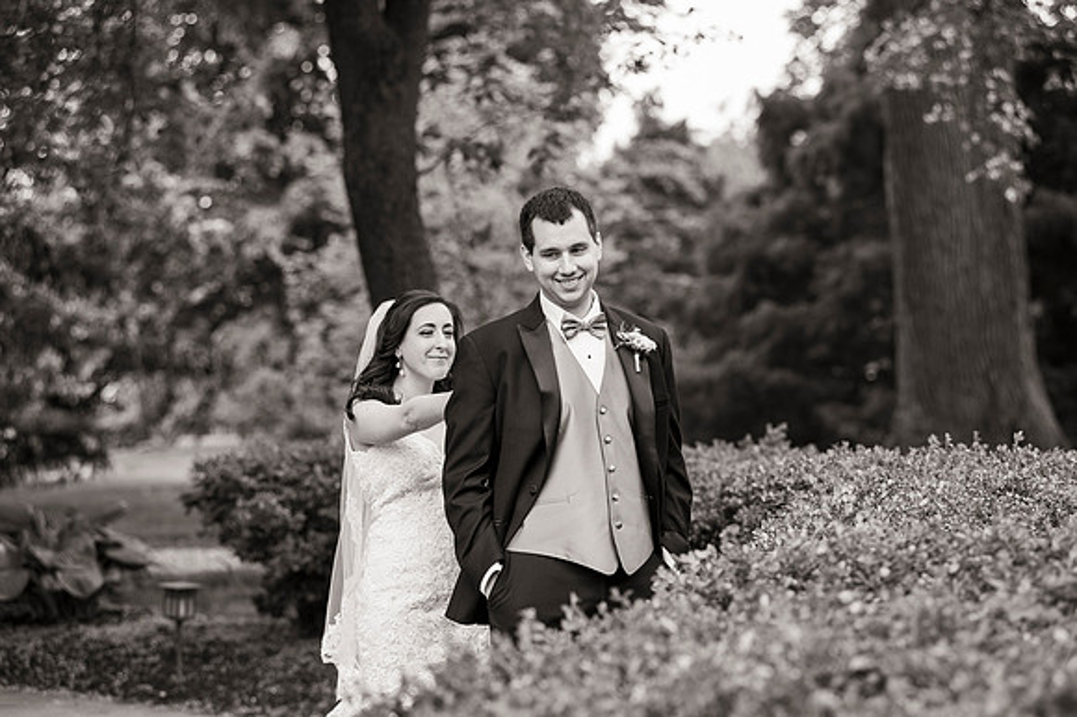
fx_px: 3349
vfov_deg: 12.2
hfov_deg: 18.3
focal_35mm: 112
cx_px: 538
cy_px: 358
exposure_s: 1/320
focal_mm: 112
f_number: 3.5
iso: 200
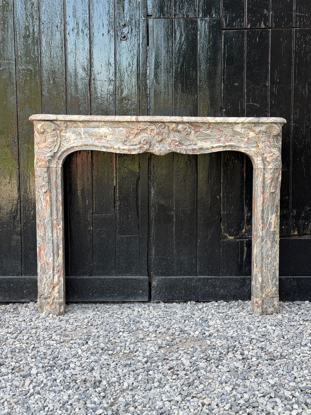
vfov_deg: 39.7
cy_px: 208
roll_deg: -0.4
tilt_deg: -5.8
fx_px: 575
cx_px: 156
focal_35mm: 48
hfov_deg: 30.3
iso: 50
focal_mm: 6.76
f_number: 1.78
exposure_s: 1/158
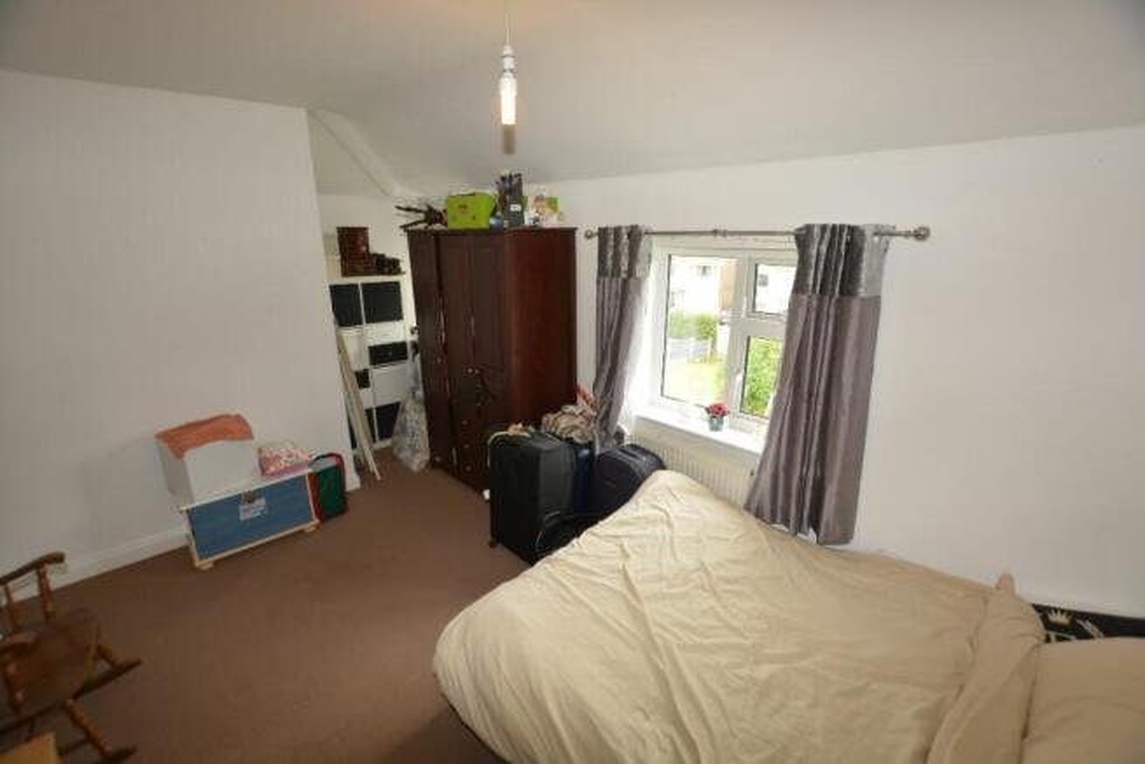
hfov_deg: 100.4
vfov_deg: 77.4
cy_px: 382
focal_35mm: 15
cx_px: 572
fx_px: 477
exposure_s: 1/60
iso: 200
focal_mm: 10
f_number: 4
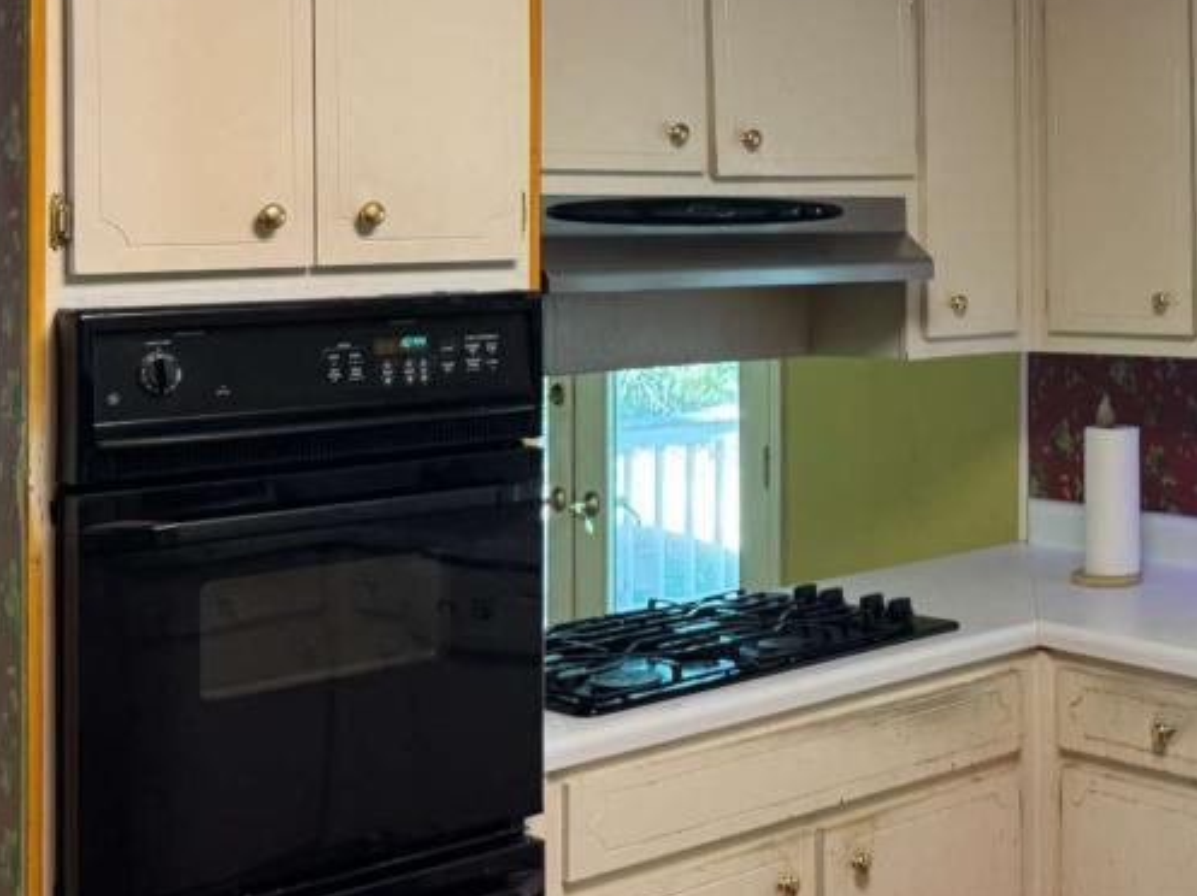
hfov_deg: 31.5
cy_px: 159
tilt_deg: +1.2
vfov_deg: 24.7
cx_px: 1105
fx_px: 2004
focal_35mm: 58
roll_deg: +0.7
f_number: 1.78
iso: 160
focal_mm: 6.76
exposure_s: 1/60
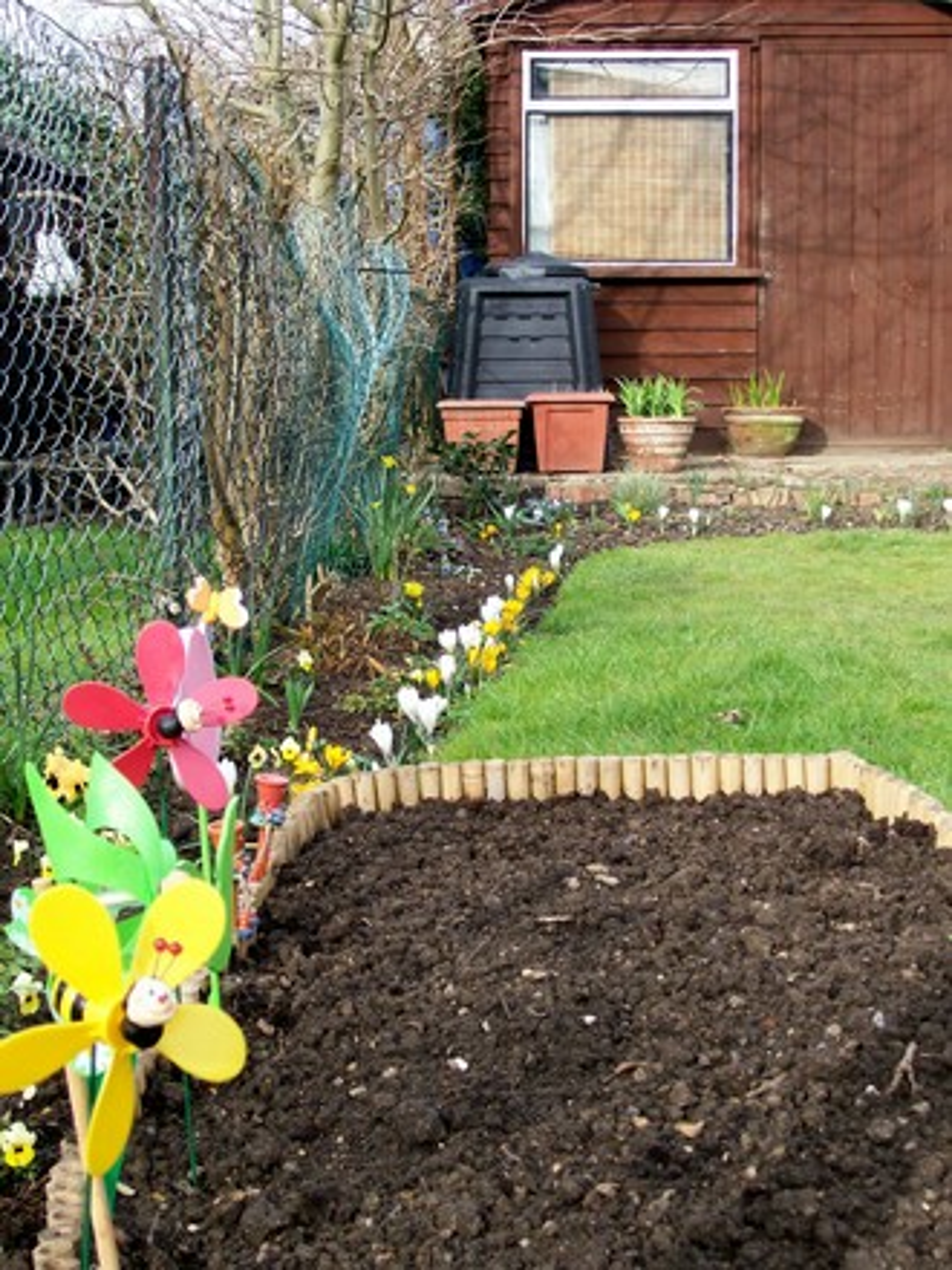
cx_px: 476
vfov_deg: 34.3
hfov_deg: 26.1
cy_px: 635
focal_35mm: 56
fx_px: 2053
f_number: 3.4
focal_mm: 9.4
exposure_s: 1/294
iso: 80
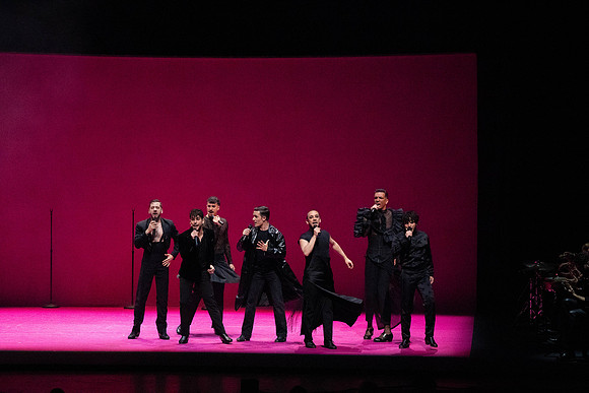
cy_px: 196
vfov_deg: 8.2
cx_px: 294
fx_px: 2749
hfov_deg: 12.2
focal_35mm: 168
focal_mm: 168
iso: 25600
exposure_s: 1/400
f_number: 9
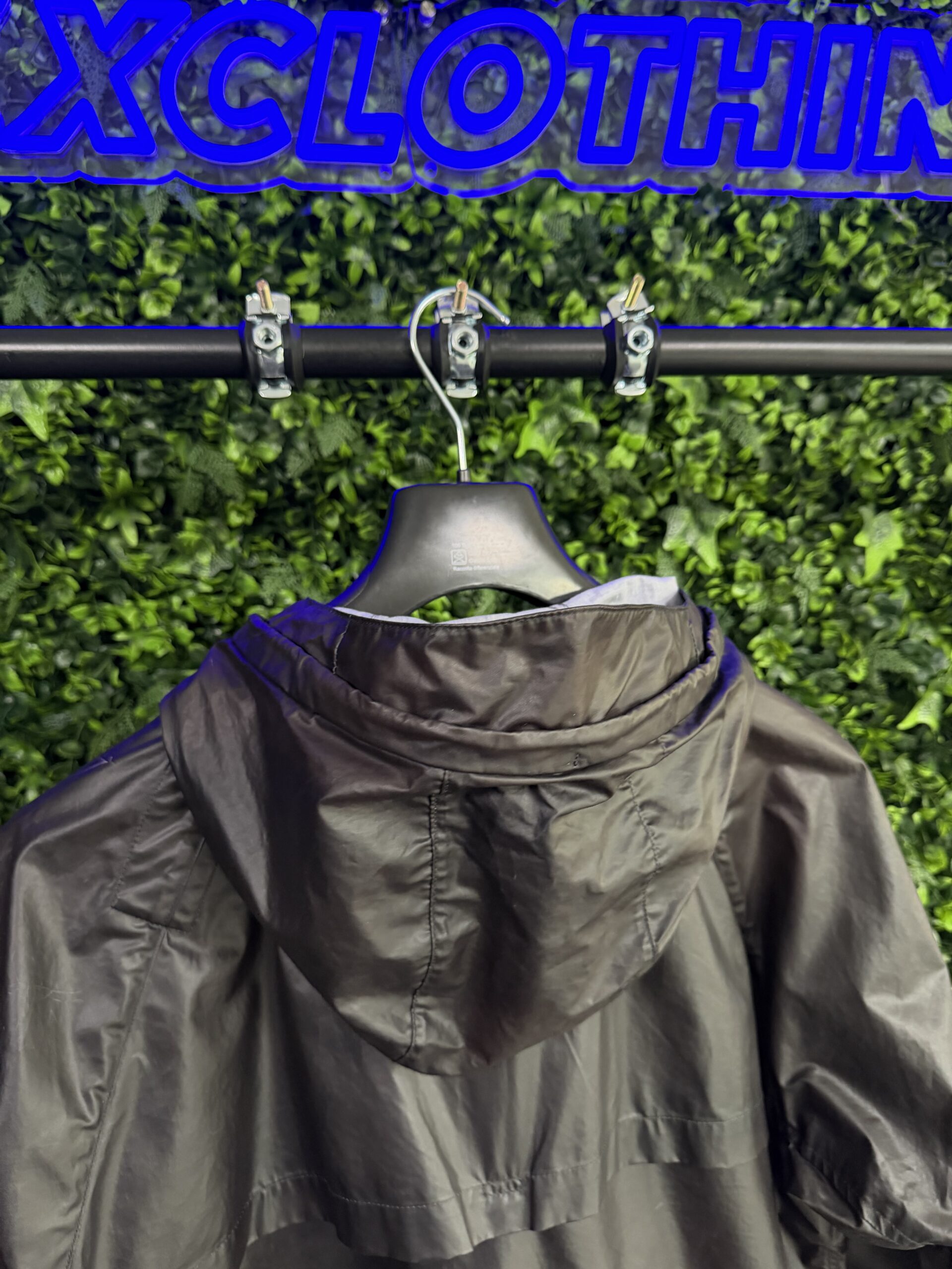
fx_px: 880
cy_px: 634
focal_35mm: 24
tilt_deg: -4.1
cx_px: 476
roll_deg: +1.5
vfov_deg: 71.6
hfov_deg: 56.8
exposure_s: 1/51
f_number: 1.78
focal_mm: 6.76
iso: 500
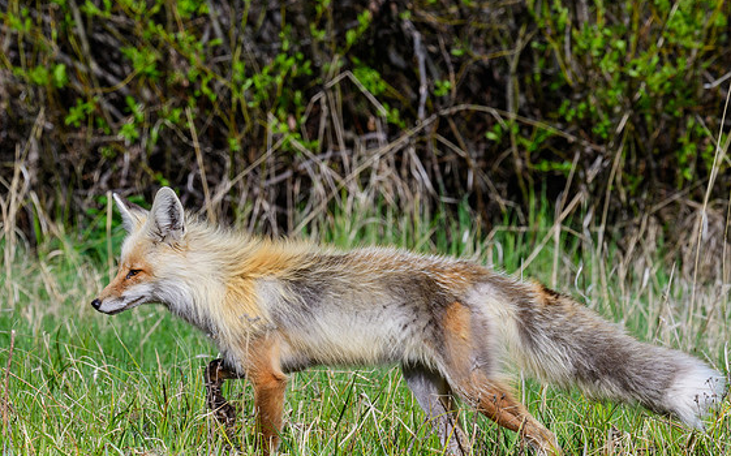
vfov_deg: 1.1
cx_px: 186
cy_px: 322
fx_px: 22919
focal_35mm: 1151
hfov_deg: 1.8
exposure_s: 1/640
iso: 450
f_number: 11
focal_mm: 500
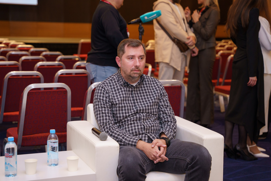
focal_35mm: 70
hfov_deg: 28.8
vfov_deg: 19.5
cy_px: 90
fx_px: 527
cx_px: 136
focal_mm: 70
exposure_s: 1/160
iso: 2500
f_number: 3.2
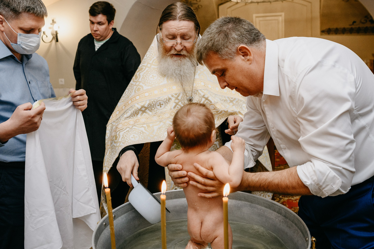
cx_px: 171
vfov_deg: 35.9
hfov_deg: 51.8
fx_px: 384
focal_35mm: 37
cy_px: 107
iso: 640
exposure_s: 1/160
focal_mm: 24
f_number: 3.5
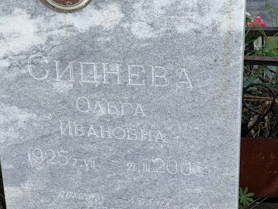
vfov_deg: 16.4
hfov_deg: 21.8
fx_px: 723
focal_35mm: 90
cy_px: 110
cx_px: 121
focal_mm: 9
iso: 32
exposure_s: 1/216
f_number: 2.8
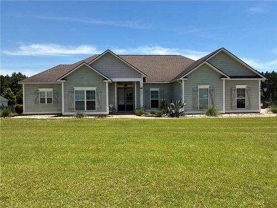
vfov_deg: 49.7
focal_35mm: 28
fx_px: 224
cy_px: 104
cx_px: 138
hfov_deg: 63.4
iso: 25
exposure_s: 1/1786
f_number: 1.8
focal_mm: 3
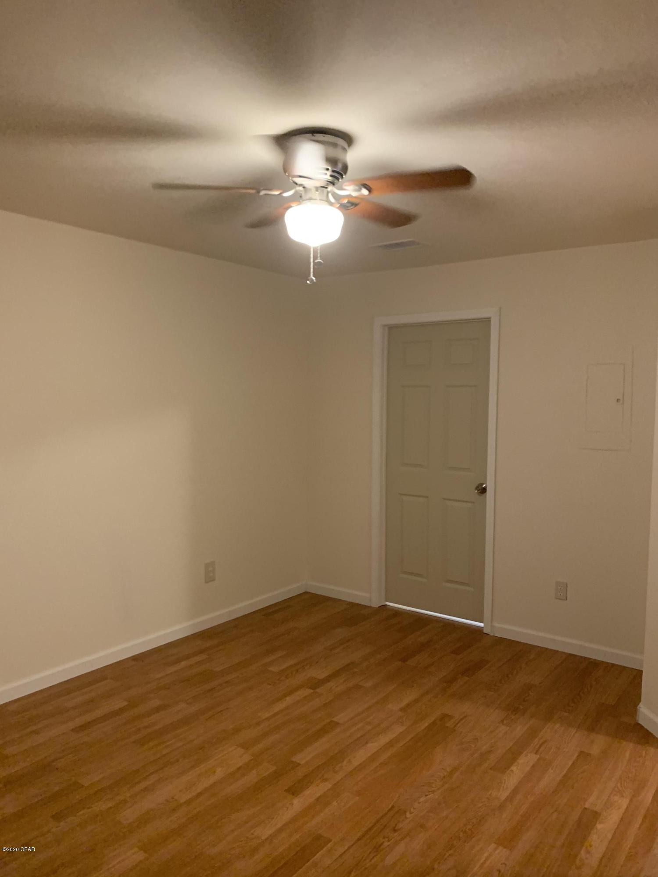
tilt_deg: -1.9
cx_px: 329
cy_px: 438
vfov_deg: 67.3
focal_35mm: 26
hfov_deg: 53.1
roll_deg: -1.1
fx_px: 659
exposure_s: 1/60
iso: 320
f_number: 1.8
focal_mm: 4.25
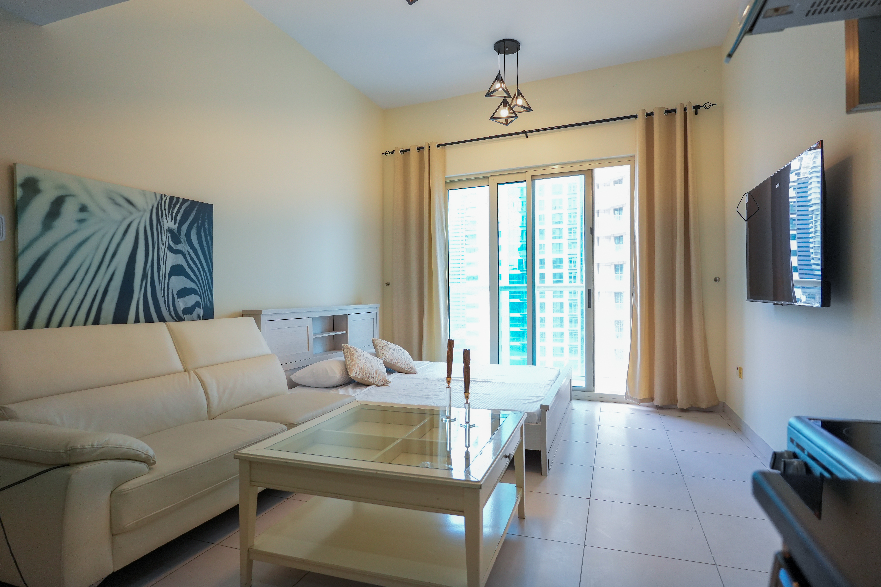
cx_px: 440
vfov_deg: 61.9
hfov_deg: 84.0
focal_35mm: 20
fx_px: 489
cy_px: 294
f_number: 4
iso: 1600
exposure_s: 1/125
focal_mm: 20
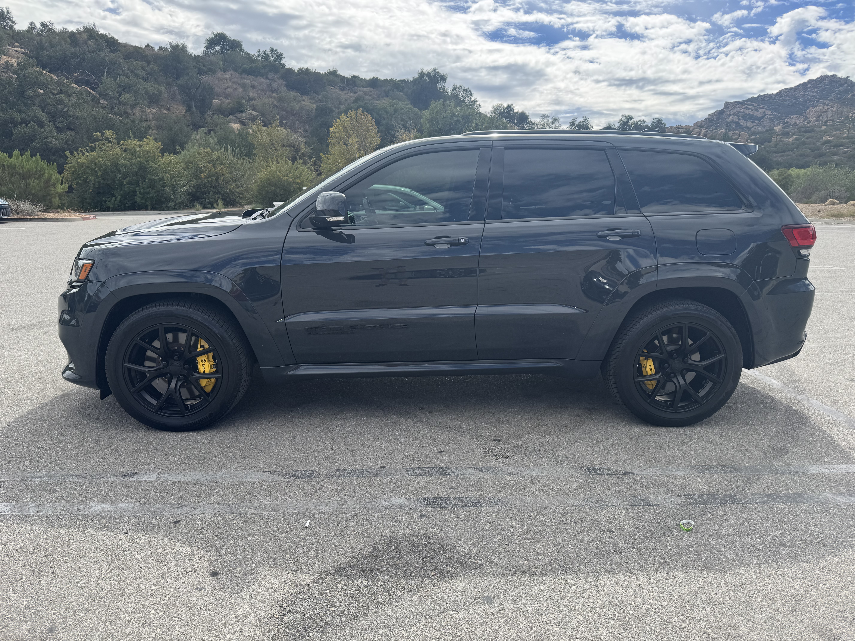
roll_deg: -1.6
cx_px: 428
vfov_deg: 56.8
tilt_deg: -11.9
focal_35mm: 24
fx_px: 593
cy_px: 320
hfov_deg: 71.6
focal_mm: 6.76
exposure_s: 1/2252
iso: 80
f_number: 1.78
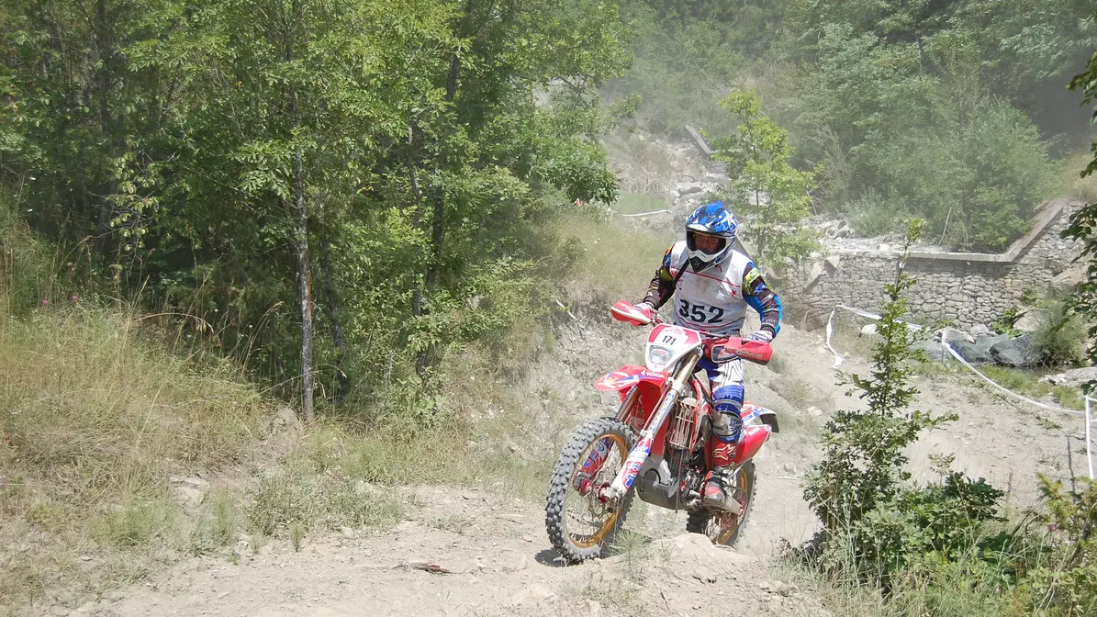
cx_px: 549
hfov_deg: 49.4
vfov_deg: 29.0
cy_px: 362
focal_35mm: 41
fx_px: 1193
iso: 200
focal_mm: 26
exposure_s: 1/1250
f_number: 4.5
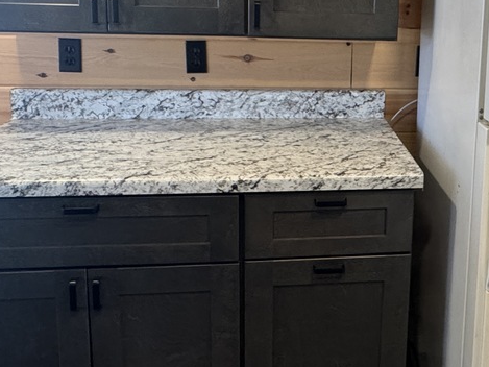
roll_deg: -2.5
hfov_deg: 42.2
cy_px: 84
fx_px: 608
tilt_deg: -9.4
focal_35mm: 43
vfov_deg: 32.9
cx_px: 380
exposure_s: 1/120
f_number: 2.2
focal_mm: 2.22
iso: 250
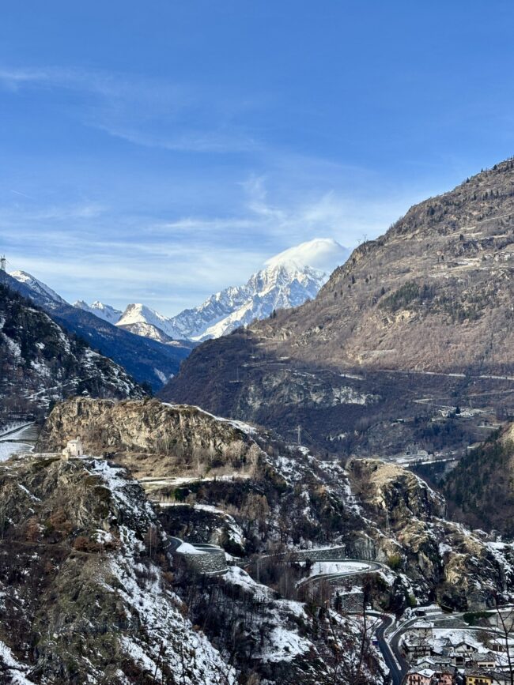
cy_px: 342
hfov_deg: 28.0
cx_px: 257
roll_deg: +0.8
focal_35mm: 52
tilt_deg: +3.0
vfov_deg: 36.8
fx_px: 1030
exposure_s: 1/2288
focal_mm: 5.96
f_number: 1.6
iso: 40
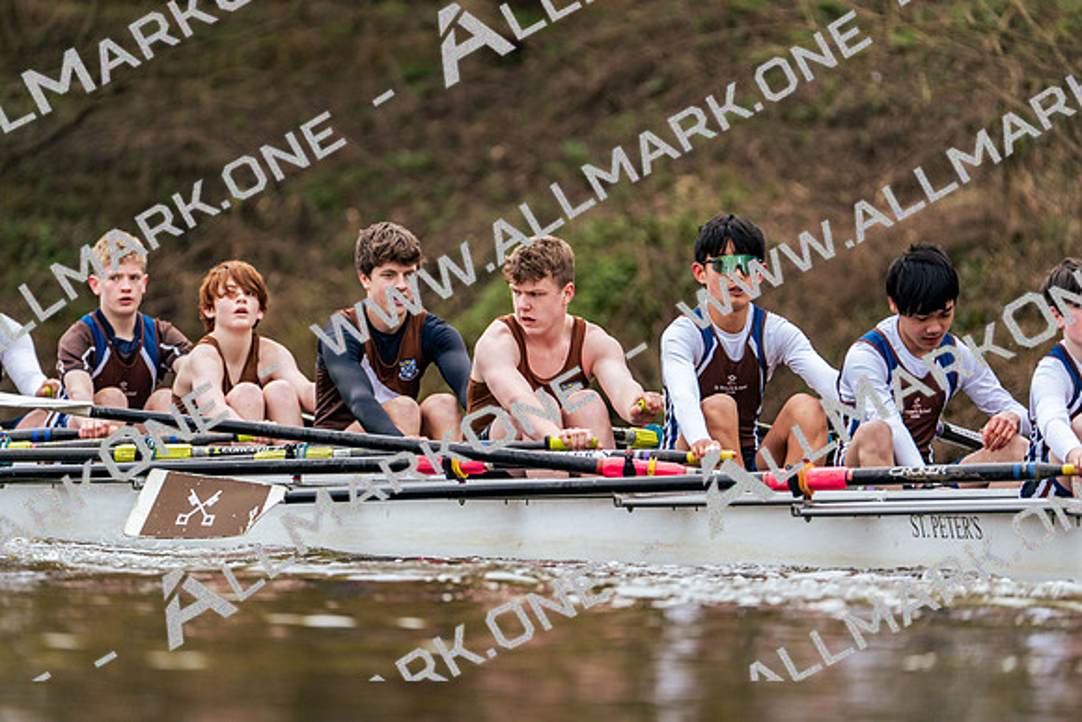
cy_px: 361
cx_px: 541
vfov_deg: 2.3
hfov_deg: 3.4
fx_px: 18037
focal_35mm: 600
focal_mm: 600
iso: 1600
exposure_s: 1/2000
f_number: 6.3
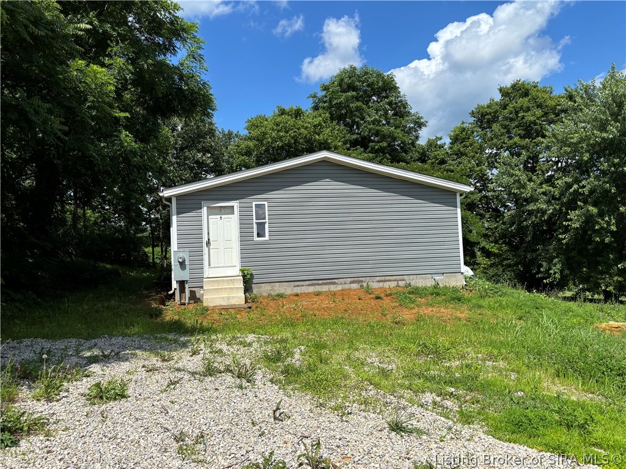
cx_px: 313
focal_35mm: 26
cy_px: 234
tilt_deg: +3.1
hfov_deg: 67.3
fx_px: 470
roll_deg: +3.1
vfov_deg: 53.1
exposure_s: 1/4255
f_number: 1.6
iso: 50
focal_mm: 5.96
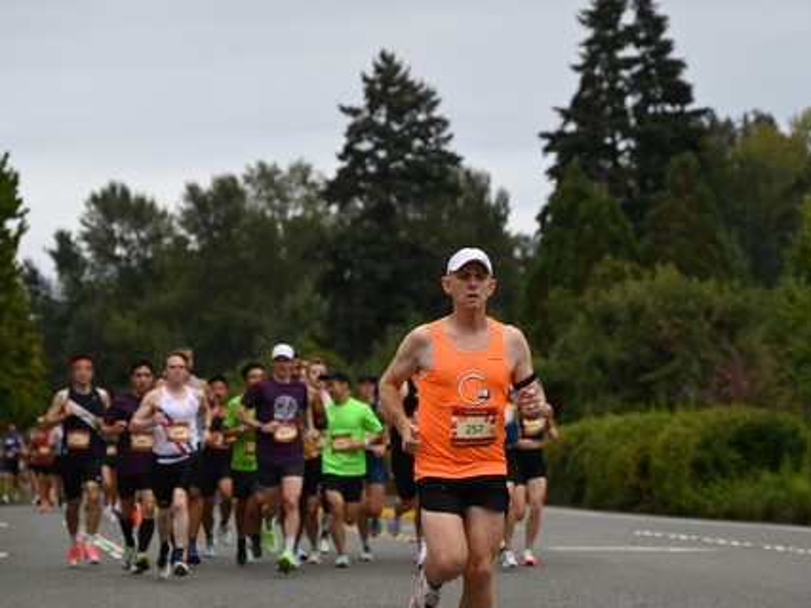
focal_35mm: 174
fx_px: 4074
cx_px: 463
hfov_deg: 11.4
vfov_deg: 8.5
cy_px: 304
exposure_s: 1/250
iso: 450
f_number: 6.3
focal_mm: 140
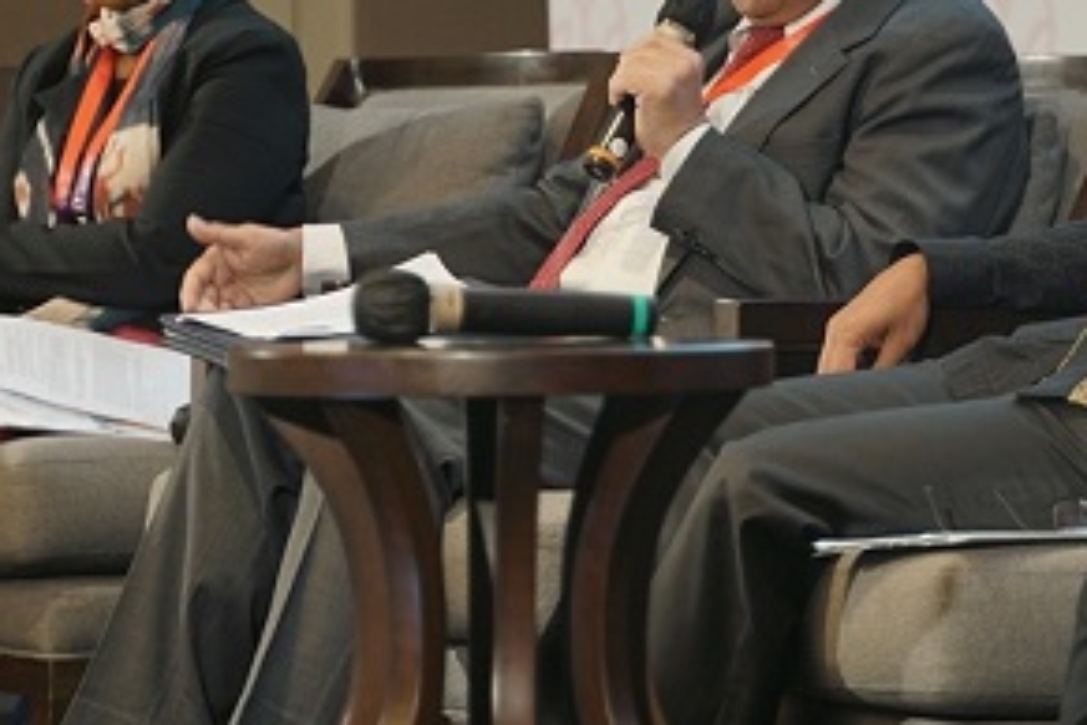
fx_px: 6974
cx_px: 609
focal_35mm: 231
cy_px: 71
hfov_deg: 8.9
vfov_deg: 5.9
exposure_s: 1/100
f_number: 2.8
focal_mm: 75
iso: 320
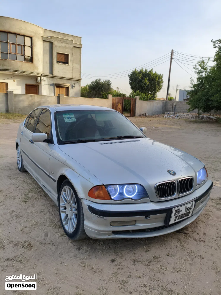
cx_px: 110
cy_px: 148
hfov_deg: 53.1
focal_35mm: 26
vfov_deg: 67.3
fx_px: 221
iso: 80
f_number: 1.5
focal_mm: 4.94
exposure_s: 1/986
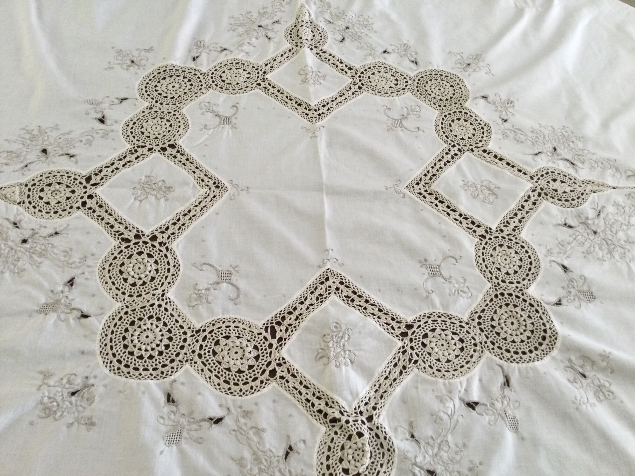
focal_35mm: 31
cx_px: 318
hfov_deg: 58.4
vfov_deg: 45.4
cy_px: 238
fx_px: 569
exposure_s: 1/33
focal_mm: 3.3
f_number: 2.4
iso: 40
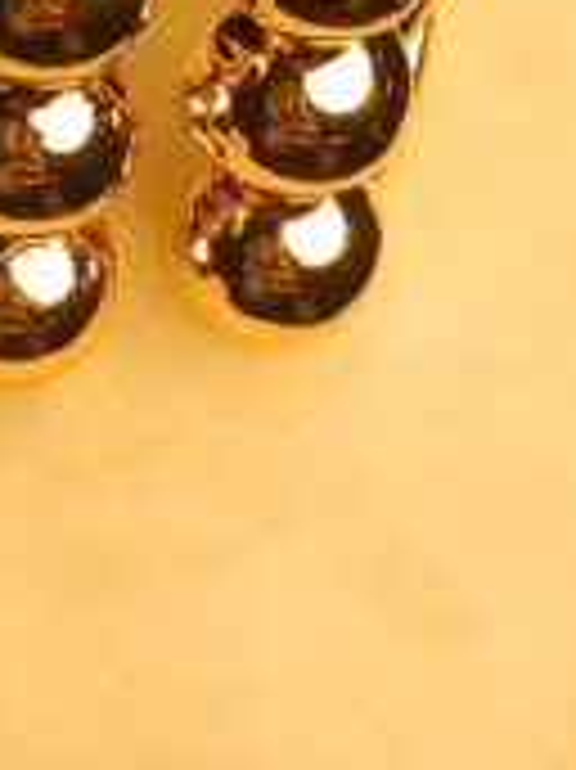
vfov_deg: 10.5
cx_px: 22
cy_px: -426
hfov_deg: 8.2
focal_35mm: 181
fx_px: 4021
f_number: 1.8
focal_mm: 3.98
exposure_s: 1/100
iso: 64
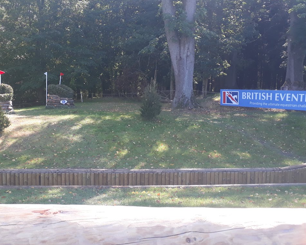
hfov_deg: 46.2
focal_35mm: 39
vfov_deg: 38.2
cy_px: 127
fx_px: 353
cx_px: 106
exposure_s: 1/133
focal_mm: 3.6
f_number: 1.9
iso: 40
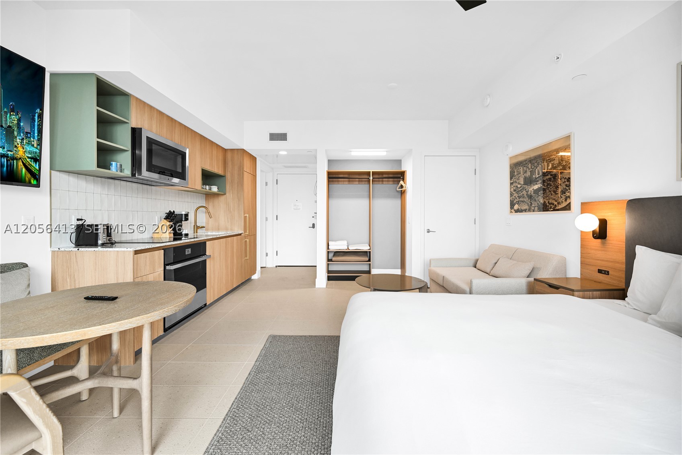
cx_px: 341
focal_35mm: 14
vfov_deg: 81.2
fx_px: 265
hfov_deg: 104.2
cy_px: 228
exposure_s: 1/40
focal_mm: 14
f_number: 4
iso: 100
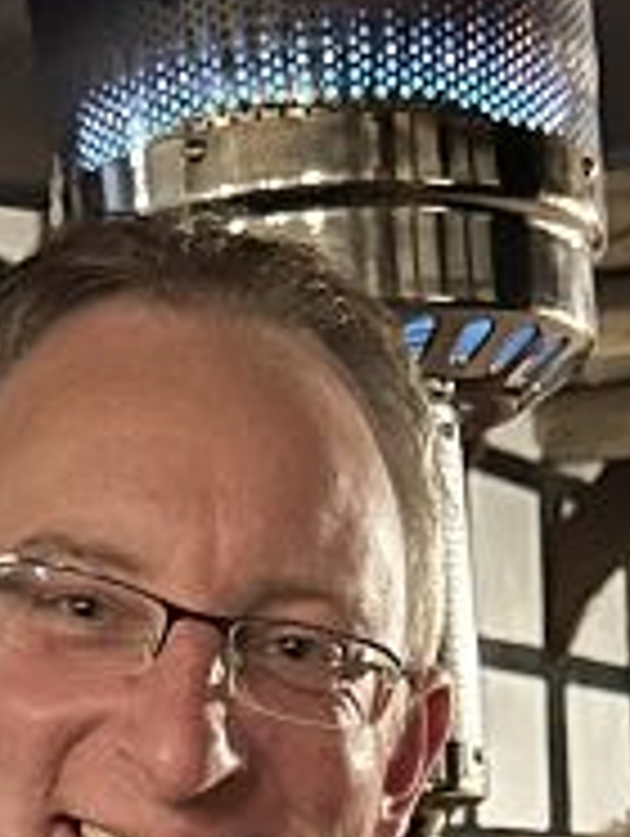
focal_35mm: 103
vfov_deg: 16.7
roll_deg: +1.1
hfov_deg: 14.2
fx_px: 2494
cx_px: 590
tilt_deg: -10.3
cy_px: 1372
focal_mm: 6.86
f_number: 1.78
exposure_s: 1/14
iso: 1600
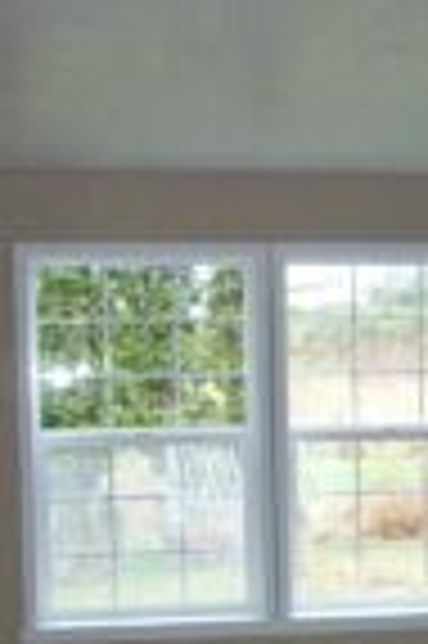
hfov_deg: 13.2
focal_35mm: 99
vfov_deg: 20.5
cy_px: 459
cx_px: 577
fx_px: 1770
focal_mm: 5.7
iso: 160
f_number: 2.8
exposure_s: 1/60
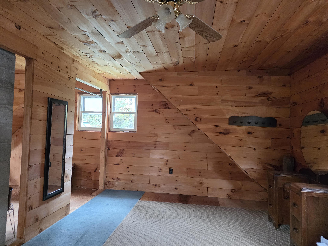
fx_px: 218
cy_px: 123
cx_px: 164
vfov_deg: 58.9
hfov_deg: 73.9
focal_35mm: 23
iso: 1000
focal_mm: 6.25
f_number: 1.7
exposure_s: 1/120
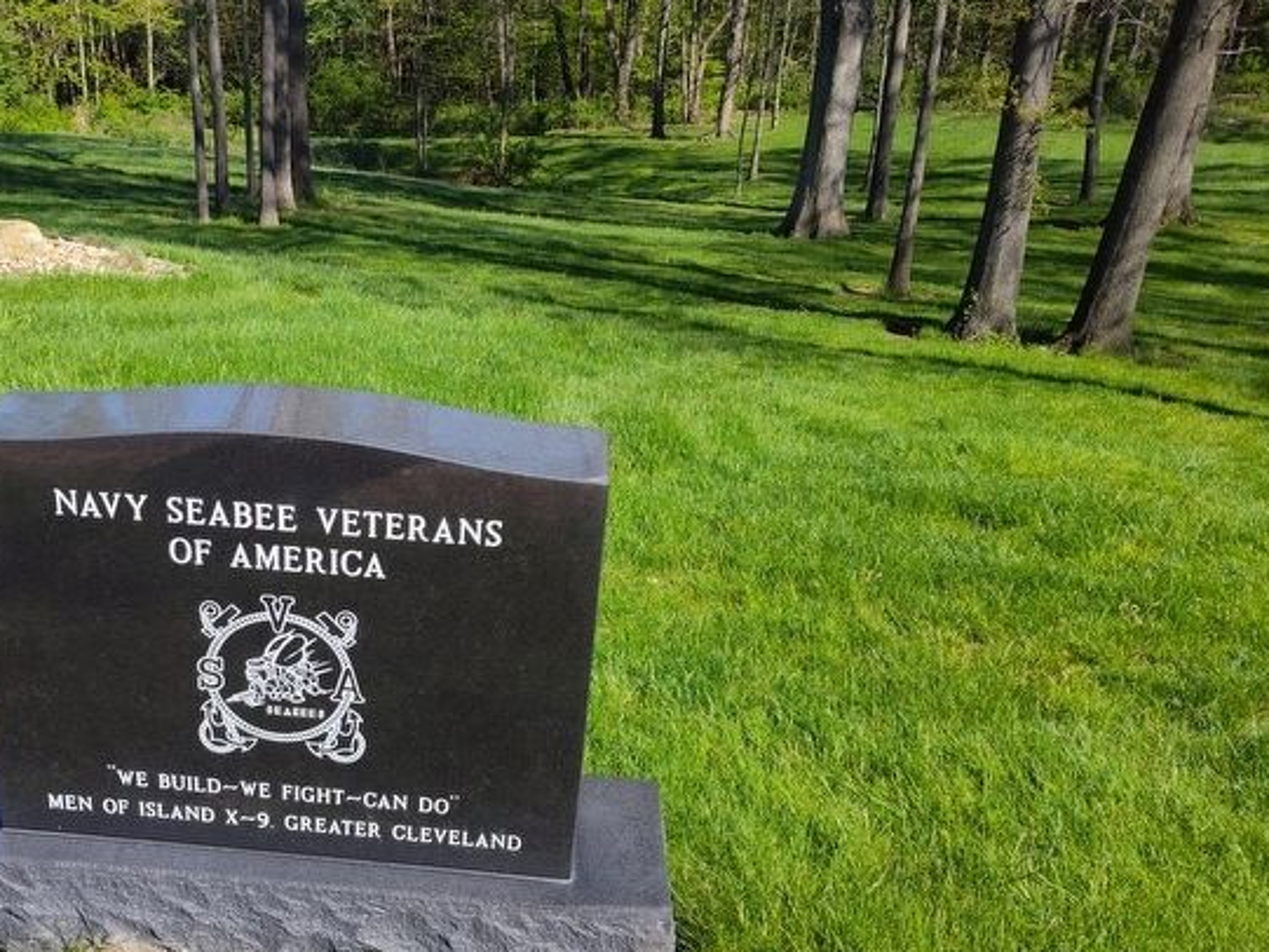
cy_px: 535
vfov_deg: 41.7
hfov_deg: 53.0
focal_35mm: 34
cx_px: 434
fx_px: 1247
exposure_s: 1/1400
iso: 100
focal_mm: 5.56
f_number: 1.8
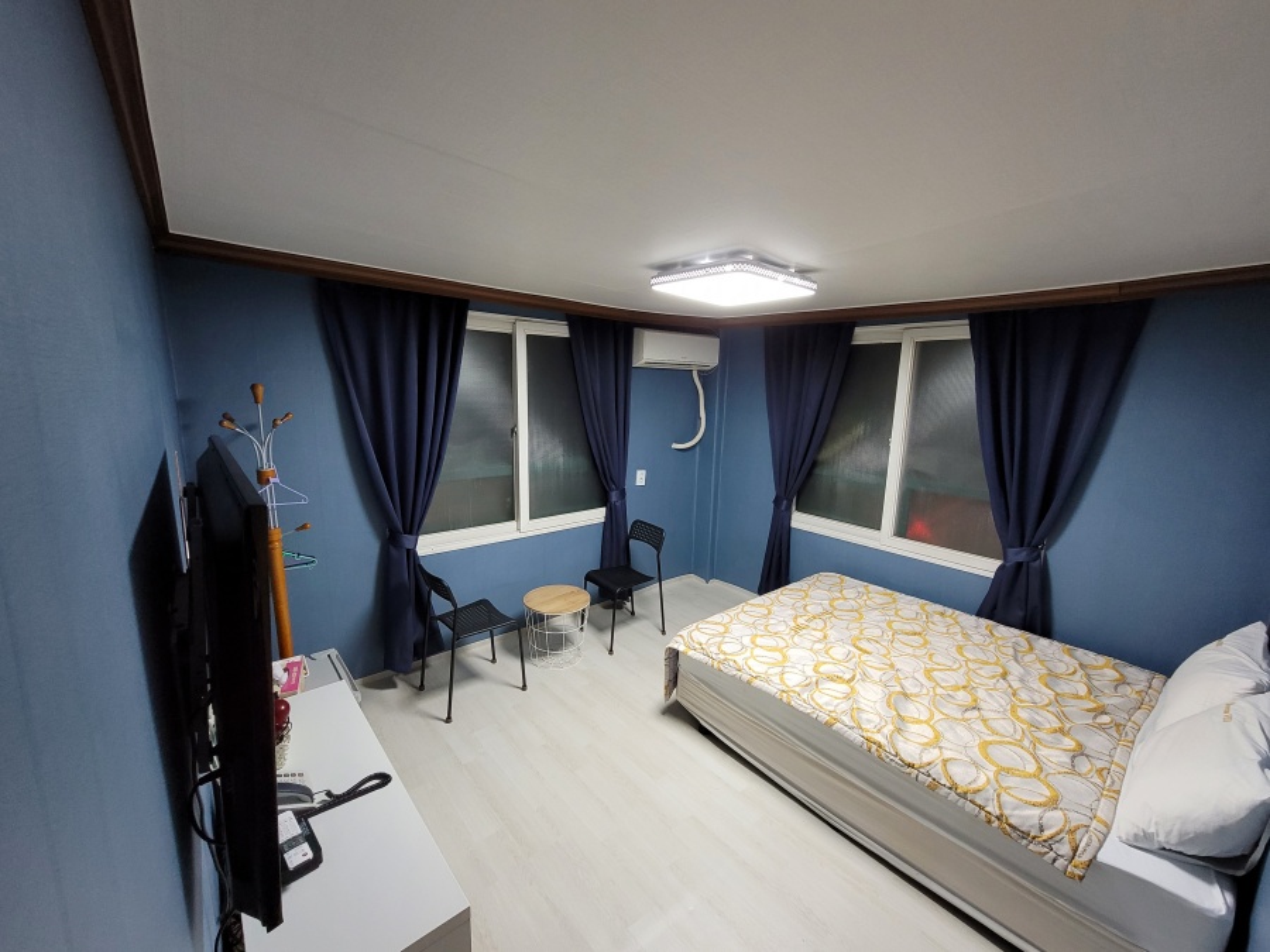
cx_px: 635
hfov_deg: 106.2
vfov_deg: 89.9
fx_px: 477
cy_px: 476
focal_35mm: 13
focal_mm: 2.2
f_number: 2.2
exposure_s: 1/59
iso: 400
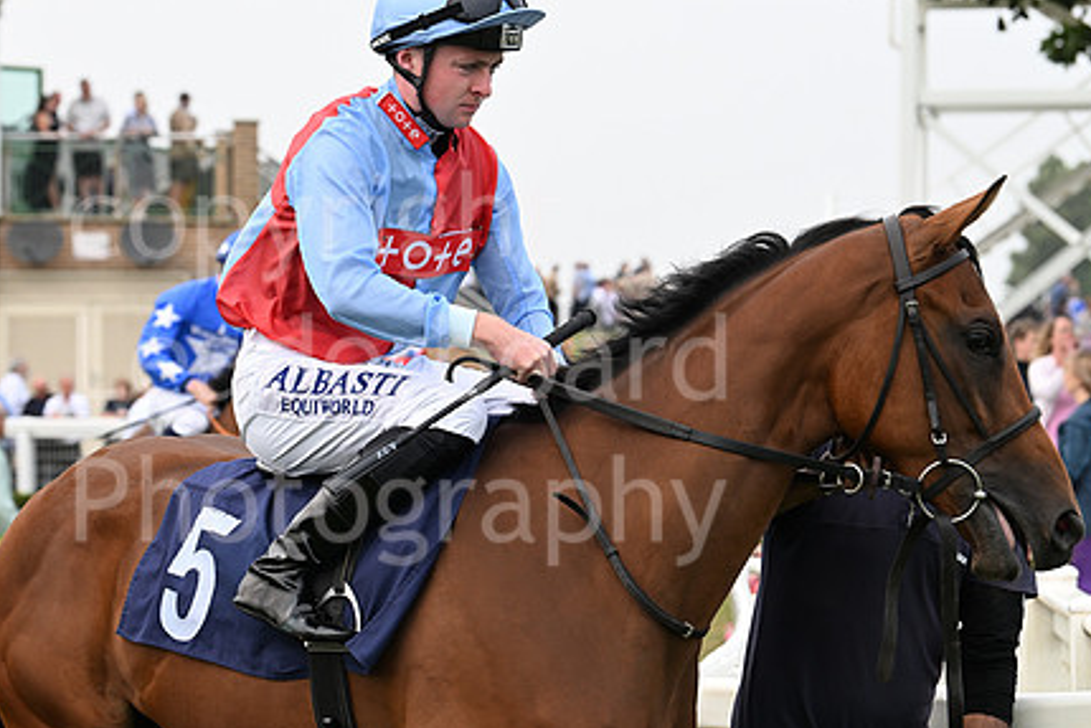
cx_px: 403
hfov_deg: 13.6
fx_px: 4577
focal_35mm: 151
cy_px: 382
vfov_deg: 9.1
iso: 640
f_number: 5.6
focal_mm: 112
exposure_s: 1/400
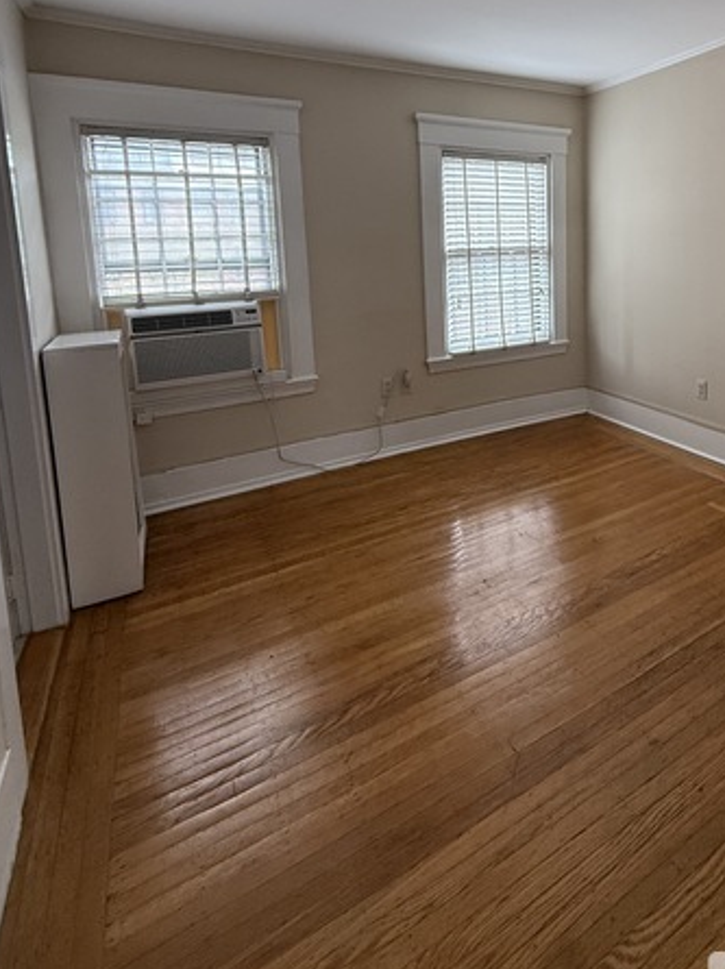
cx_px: 516
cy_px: 312
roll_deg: +1.4
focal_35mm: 21
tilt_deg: -5.9
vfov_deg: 76.2
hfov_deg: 60.9
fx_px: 587
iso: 250
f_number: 2.2
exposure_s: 1/99
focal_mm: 2.22
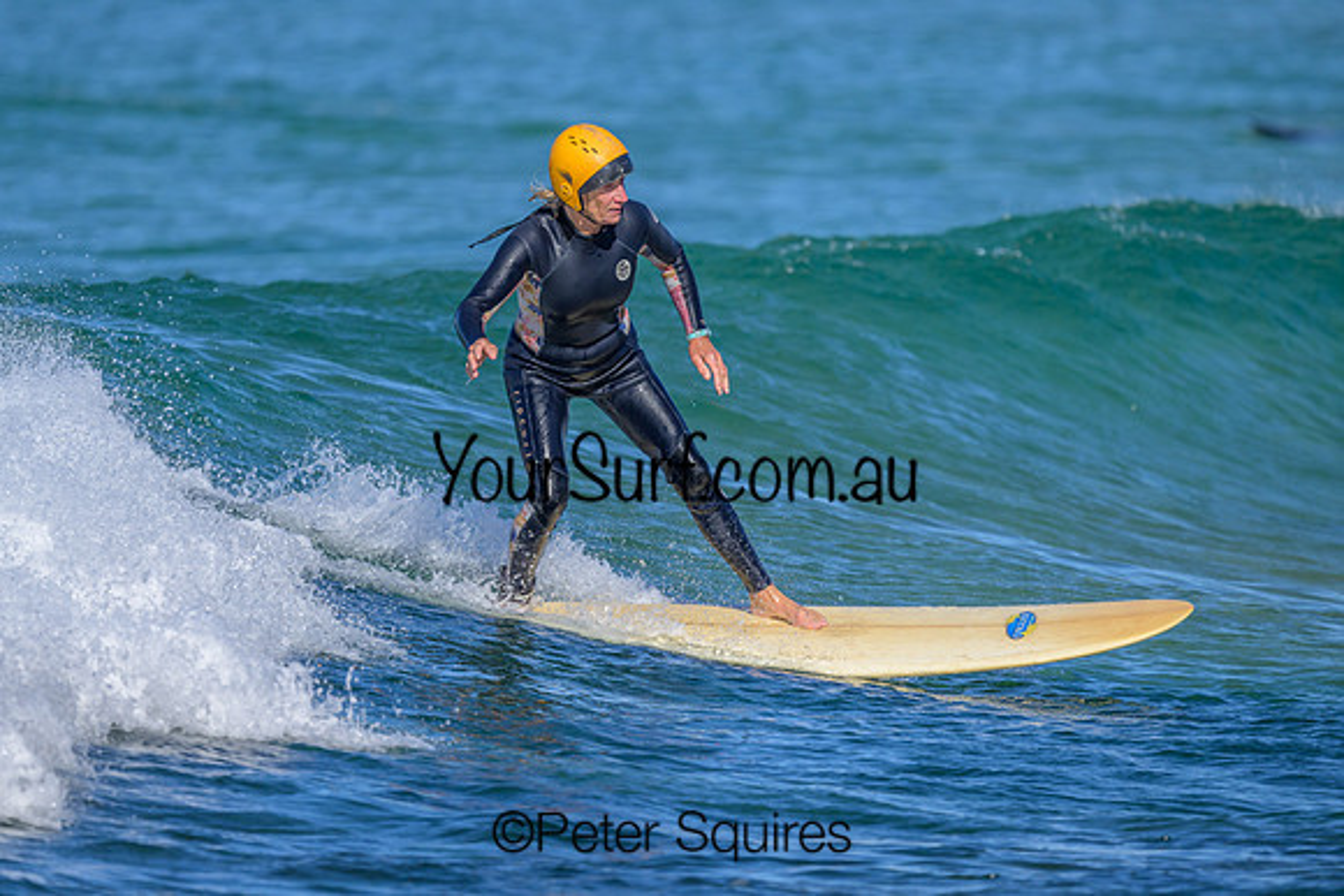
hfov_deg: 2.3
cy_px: 397
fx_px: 33270
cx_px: 596
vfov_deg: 1.5
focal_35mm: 891
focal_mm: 800
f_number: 6.3
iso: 320
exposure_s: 1/2000
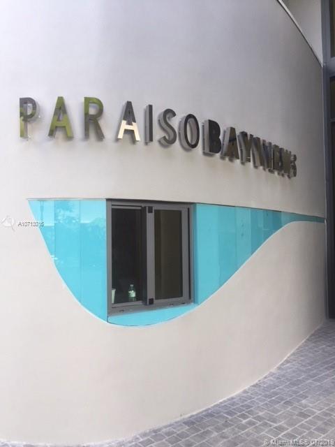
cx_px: 168
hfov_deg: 48.2
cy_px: 224
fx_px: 374
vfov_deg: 61.7
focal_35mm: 29
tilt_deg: +3.4
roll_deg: +0.5
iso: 32
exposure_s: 1/120
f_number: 2.2
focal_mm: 4.15
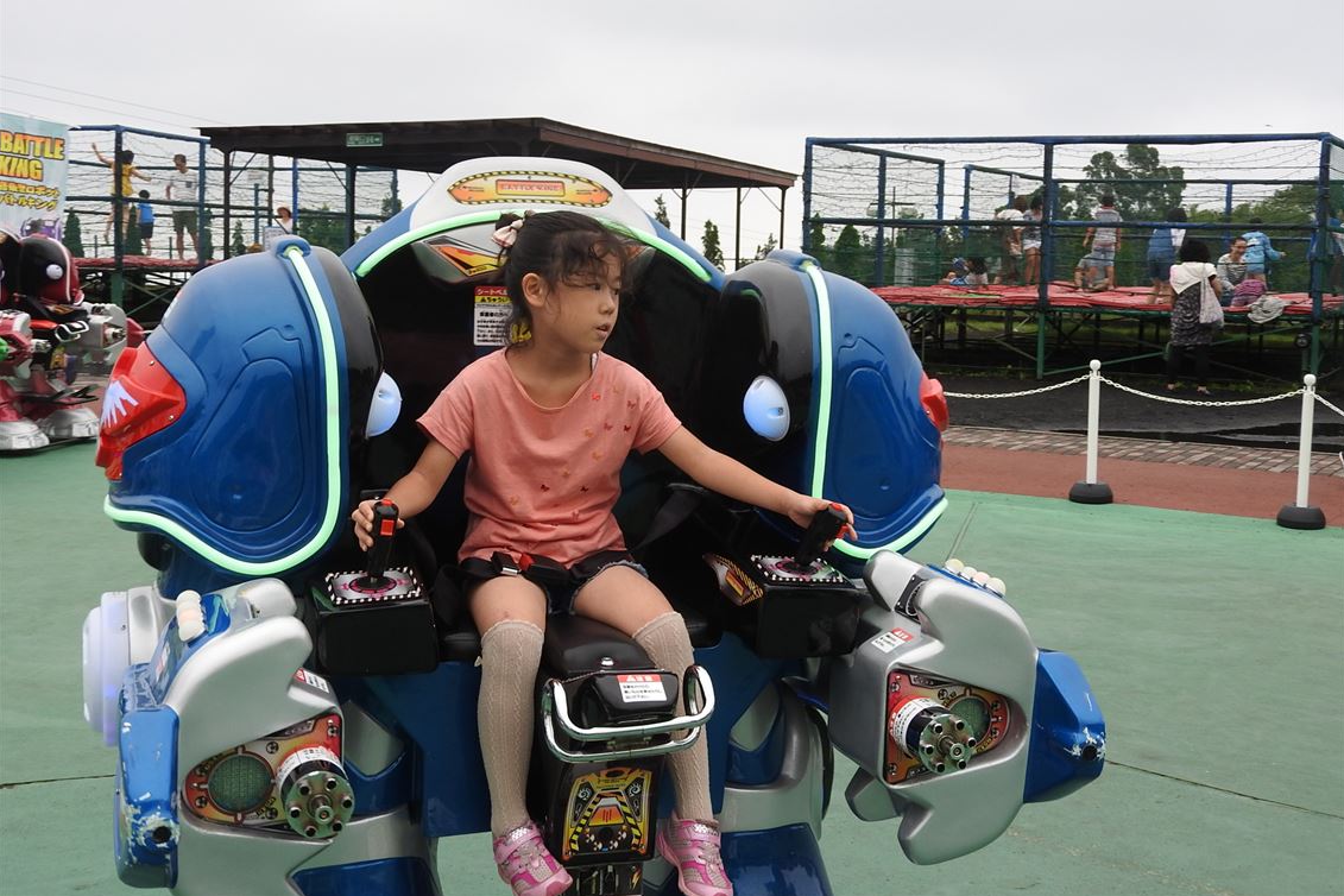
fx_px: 1755
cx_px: 674
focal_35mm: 47
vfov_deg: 28.6
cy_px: 392
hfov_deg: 41.9
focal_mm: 8.1
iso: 100
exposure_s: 1/250
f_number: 4
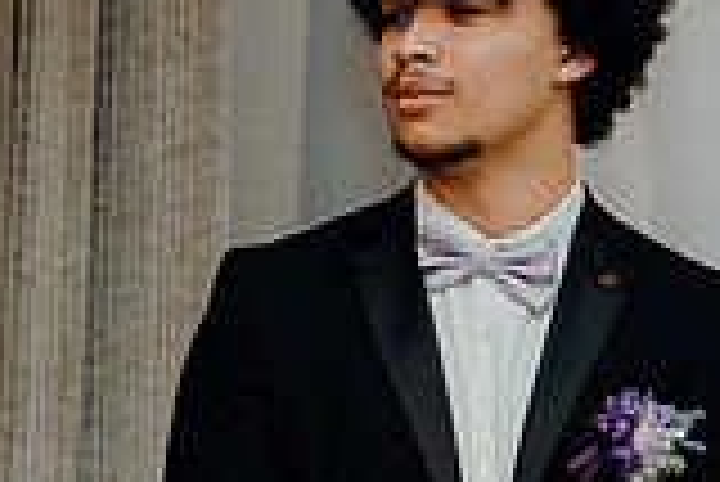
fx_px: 5445
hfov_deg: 7.5
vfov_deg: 5.0
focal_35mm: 272
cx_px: -112
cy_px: 583
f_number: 3.5
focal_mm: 50
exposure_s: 1/200
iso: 2500
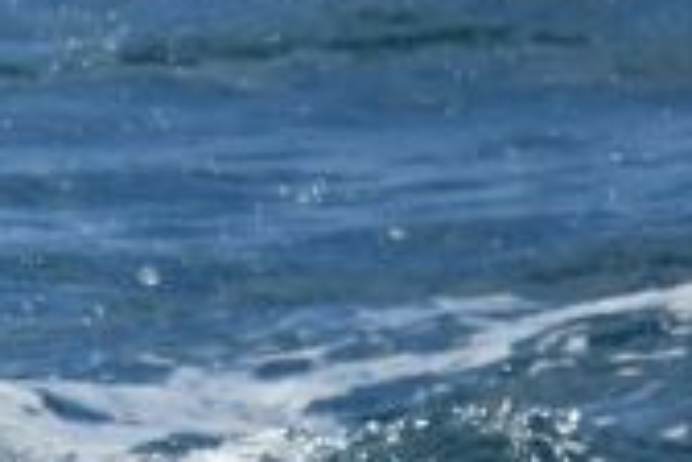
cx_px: -873
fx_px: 54933
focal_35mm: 2858
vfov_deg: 0.5
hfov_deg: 0.7
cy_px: -415
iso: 1000
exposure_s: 1/8000
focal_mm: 600
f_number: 6.3
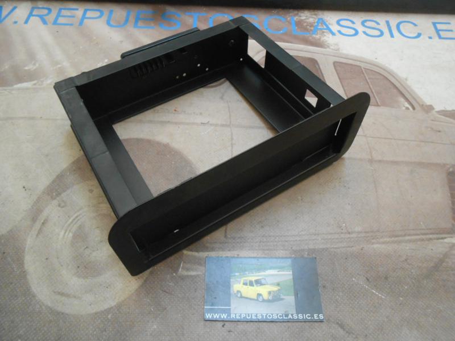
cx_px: 228
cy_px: 170
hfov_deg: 67.3
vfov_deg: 53.1
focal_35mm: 26
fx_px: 342
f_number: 3.5
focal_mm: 4.6
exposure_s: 1/25
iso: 400
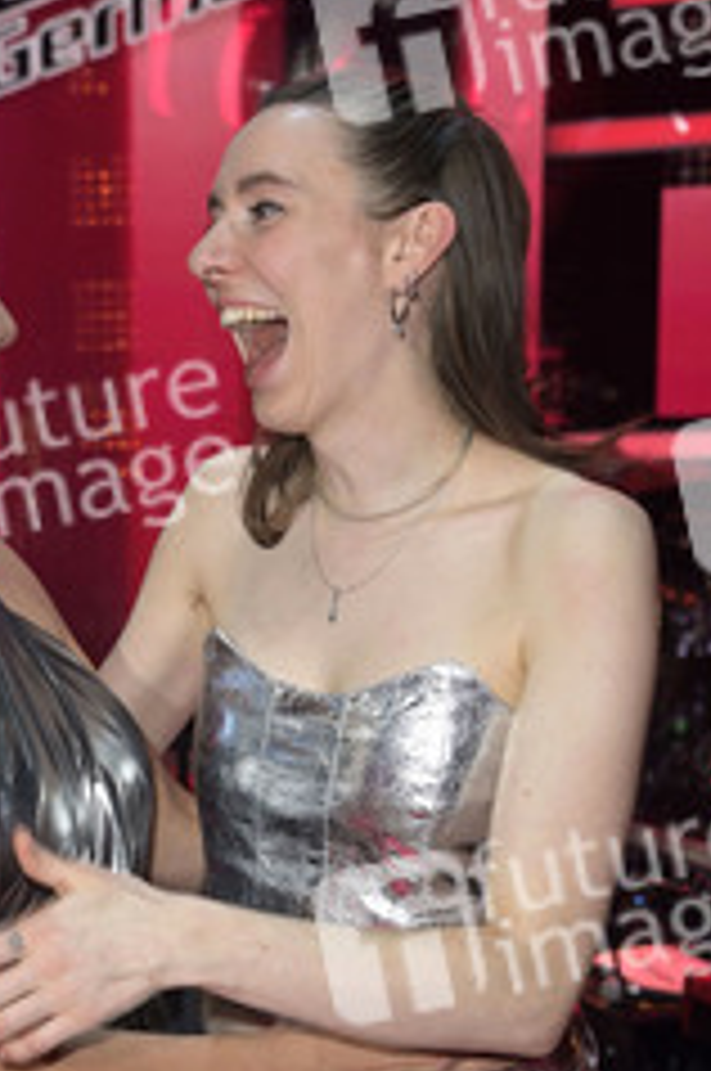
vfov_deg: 27.3
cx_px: 135
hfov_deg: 18.2
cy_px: 693
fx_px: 2198
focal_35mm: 74
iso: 2500
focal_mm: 44
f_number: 5
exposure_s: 1/125
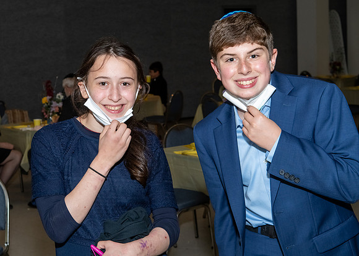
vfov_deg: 20.3
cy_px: 115
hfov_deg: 28.1
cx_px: 133
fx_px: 715
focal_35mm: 70
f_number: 6.3
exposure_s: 1/250
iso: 500
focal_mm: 38
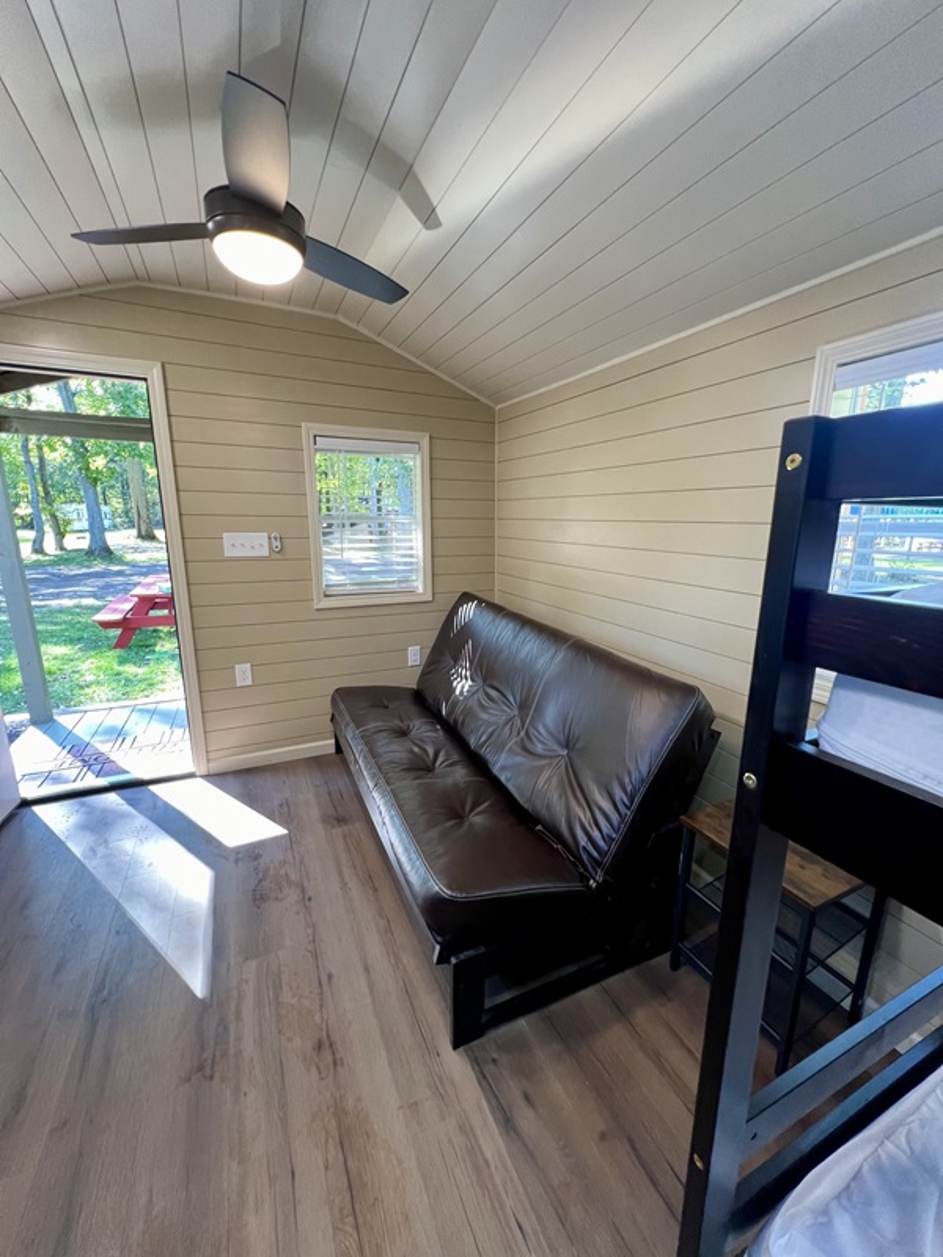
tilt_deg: -11.2
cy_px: 628
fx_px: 472
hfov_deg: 89.9
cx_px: 472
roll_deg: -0.6
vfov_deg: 106.2
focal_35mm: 13
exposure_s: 1/120
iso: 200
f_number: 1.8
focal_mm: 1.57
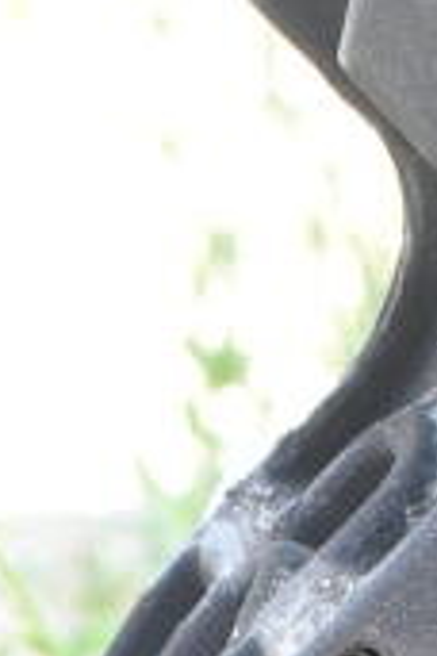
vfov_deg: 8.9
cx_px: 165
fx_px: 3805
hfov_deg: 6.6
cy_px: 1588
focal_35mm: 209
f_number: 8
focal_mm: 26
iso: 1600
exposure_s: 1/160
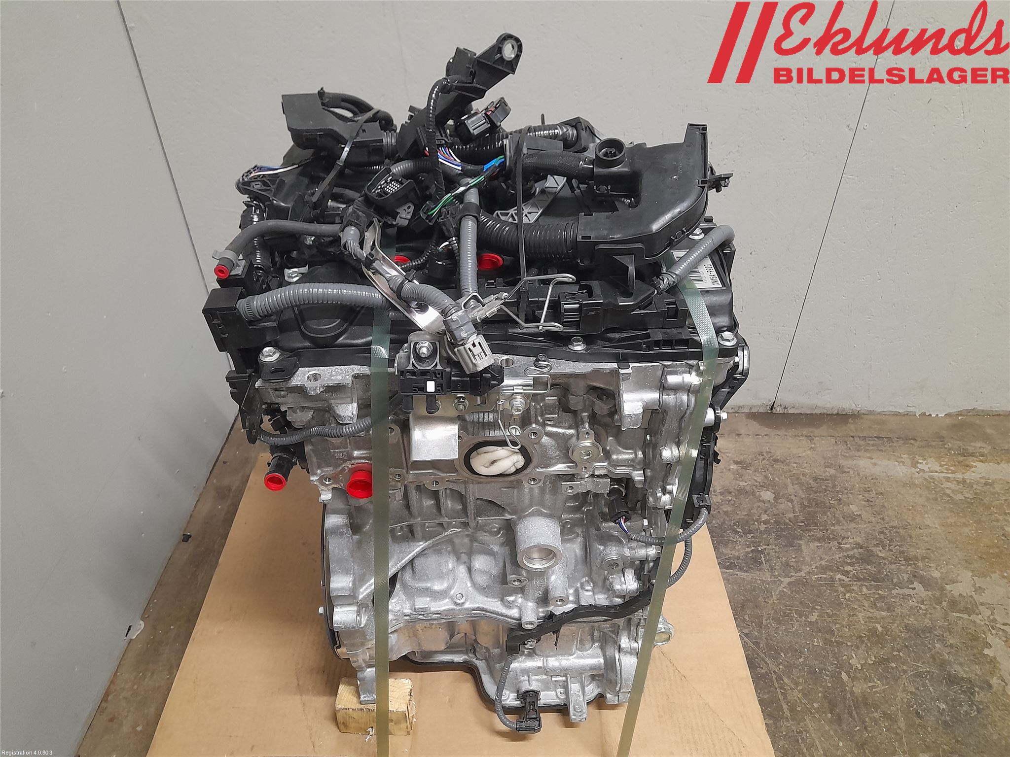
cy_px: 378
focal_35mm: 25
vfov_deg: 54.9
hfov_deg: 69.4
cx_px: 505
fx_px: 729
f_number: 2
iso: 400
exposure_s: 1/50
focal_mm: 4.6
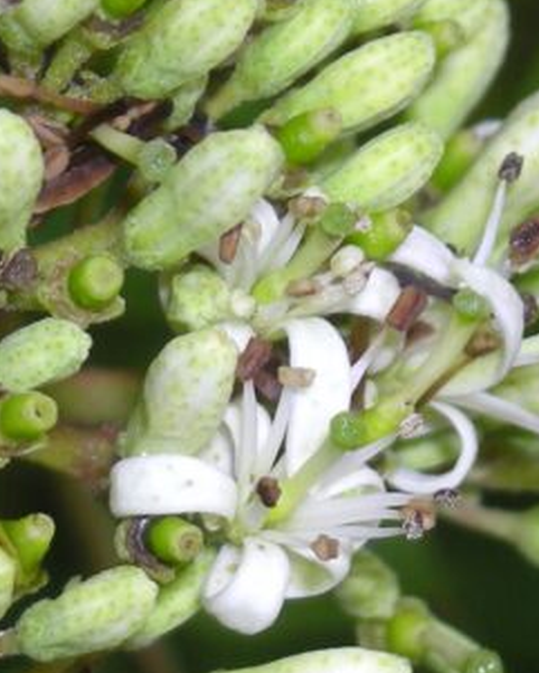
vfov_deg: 5.5
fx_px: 6956
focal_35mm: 349
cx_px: -266
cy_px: 259
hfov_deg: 4.4
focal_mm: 17.1
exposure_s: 1/60
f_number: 9.4
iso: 50
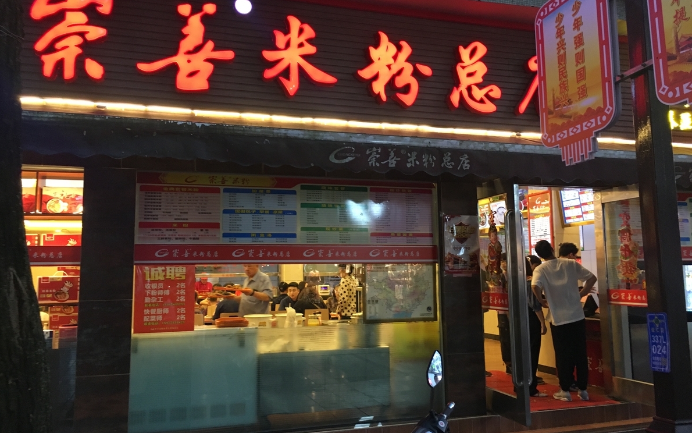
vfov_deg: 40.6
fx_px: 585
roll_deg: +0.8
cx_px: 348
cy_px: 210
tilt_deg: +8.9
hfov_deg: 61.2
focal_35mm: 31
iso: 160
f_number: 2.2
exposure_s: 1/33
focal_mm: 4.15
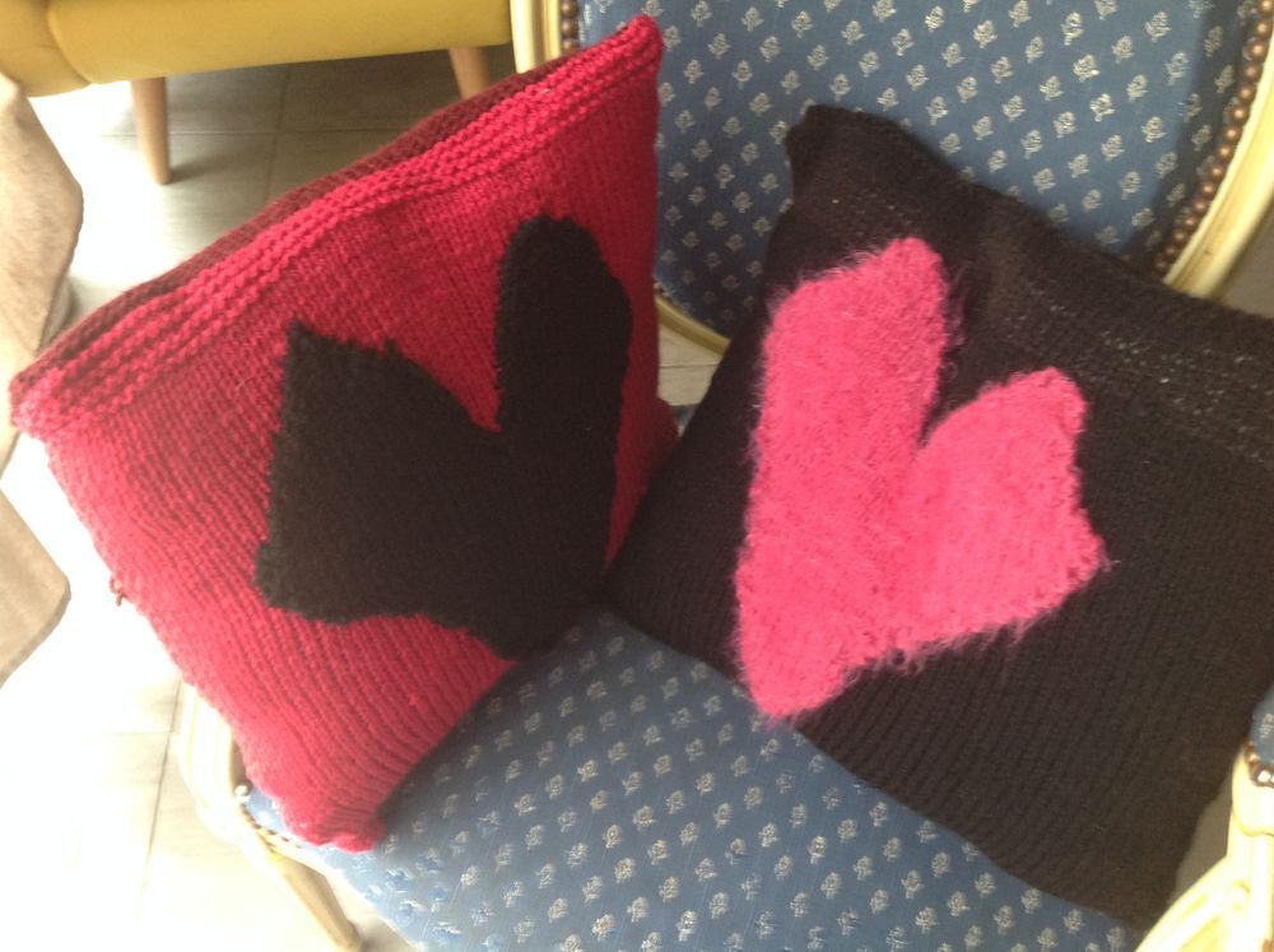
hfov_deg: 52.7
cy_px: 476
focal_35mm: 35
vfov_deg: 40.6
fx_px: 1286
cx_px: 637
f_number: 2.4
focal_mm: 4.28
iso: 160
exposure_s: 1/15
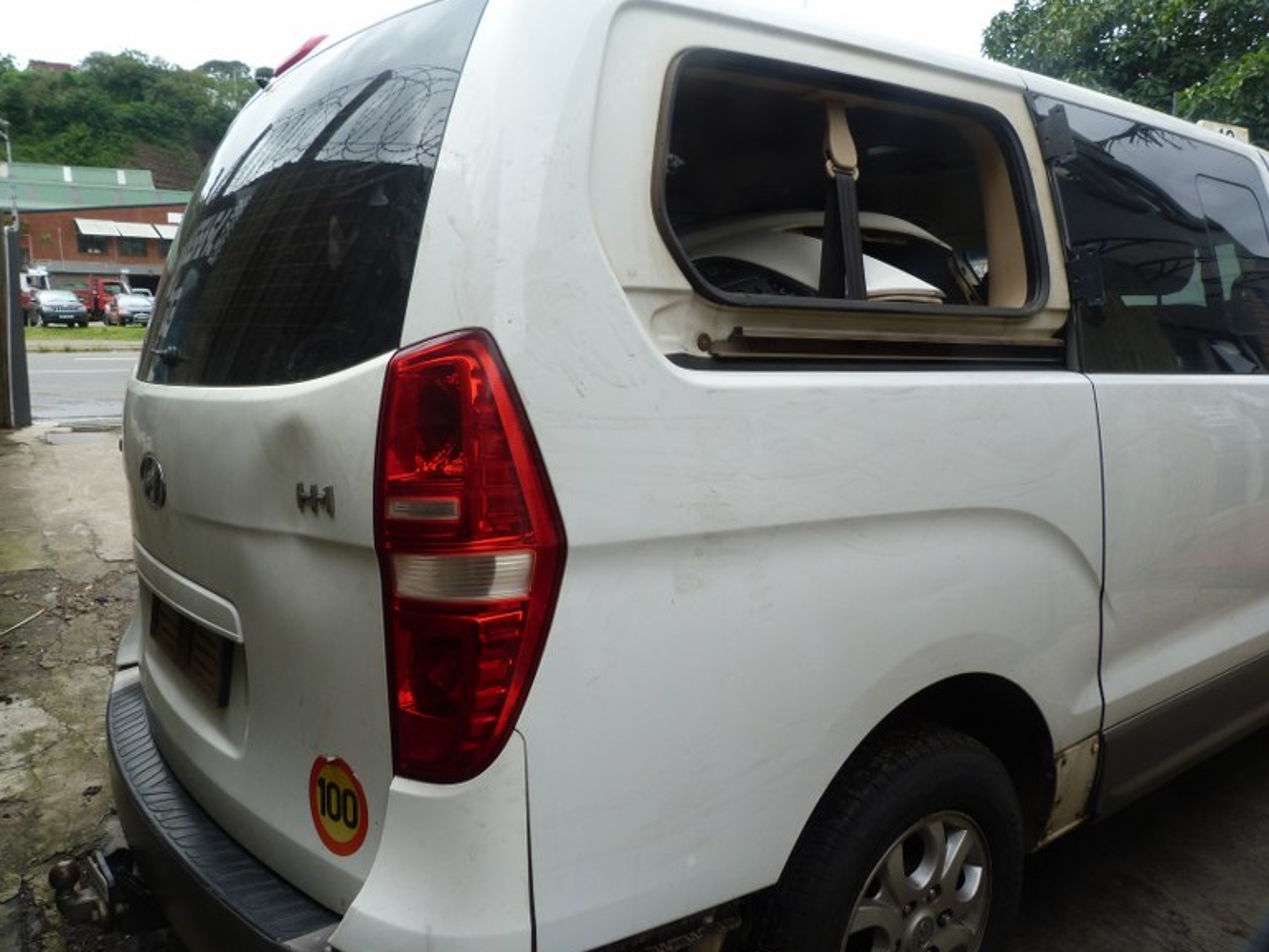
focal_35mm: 26
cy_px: 464
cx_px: 637
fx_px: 953
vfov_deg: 53.1
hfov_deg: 67.3
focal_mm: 4.5
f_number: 4
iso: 80
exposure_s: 1/250
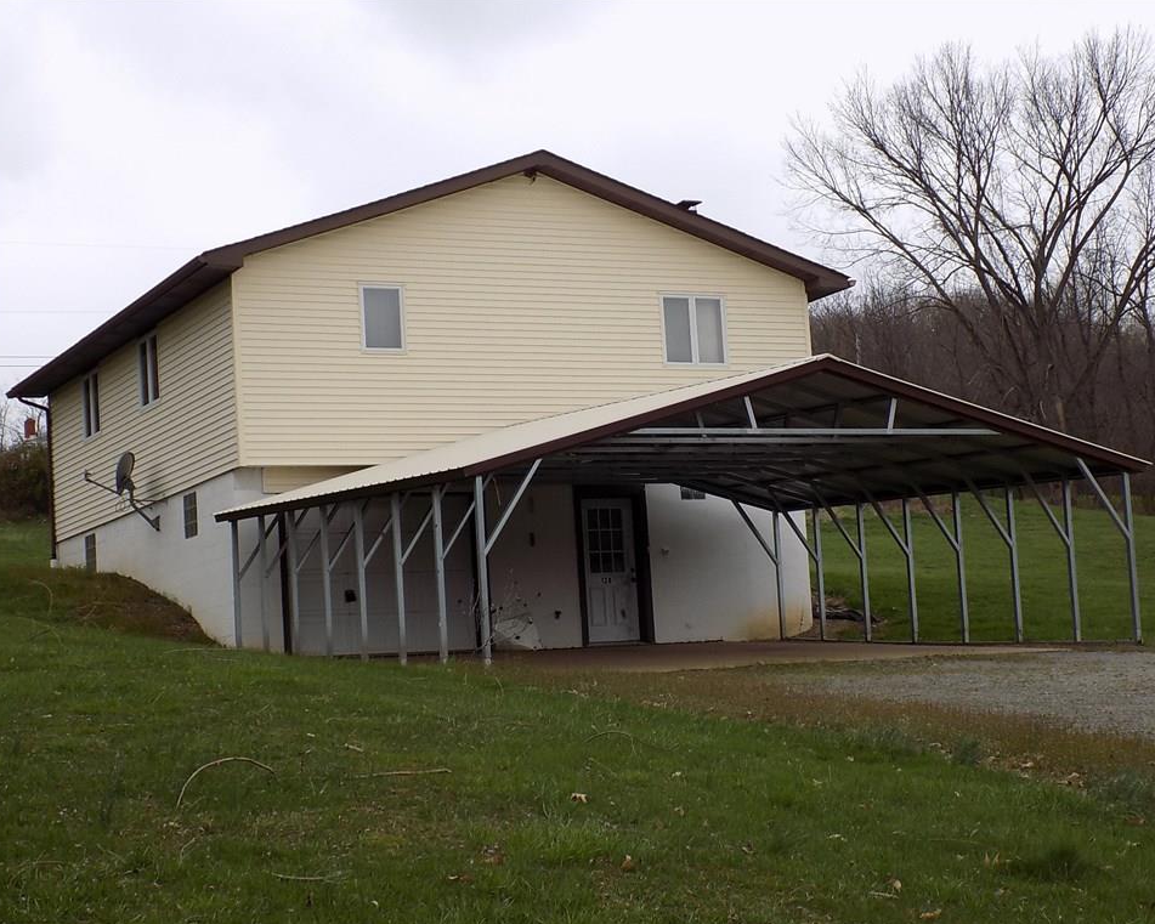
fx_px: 2120
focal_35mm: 62
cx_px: 611
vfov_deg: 24.6
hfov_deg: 30.5
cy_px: 461
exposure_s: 1/250
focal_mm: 10.5
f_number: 4
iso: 80
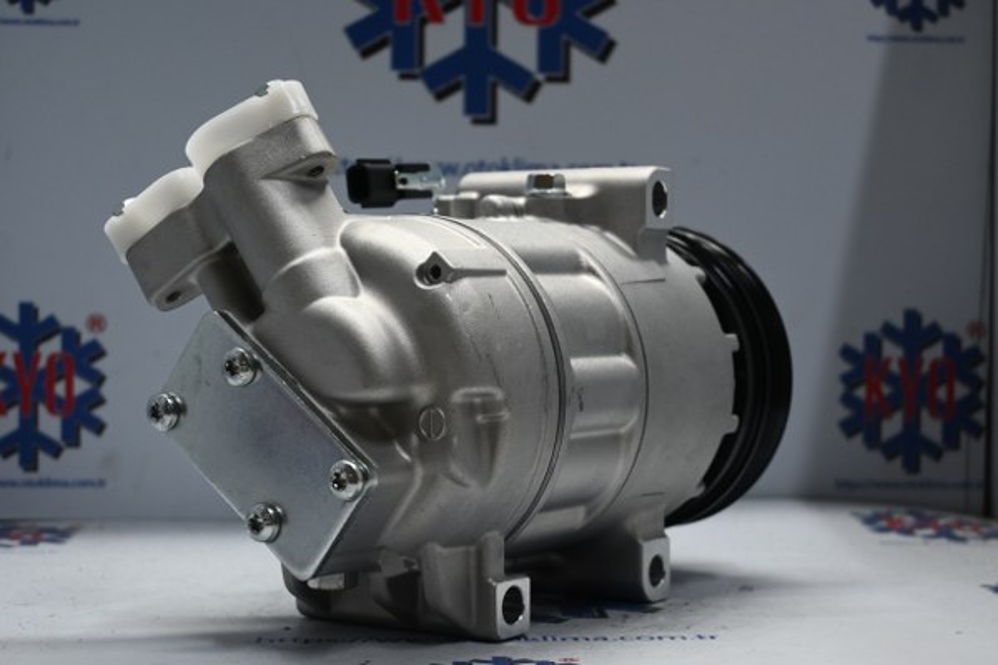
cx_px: 499
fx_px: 1830
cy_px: 332
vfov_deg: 20.6
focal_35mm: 66
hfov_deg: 30.5
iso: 1000
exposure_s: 1/80
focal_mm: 44
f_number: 6
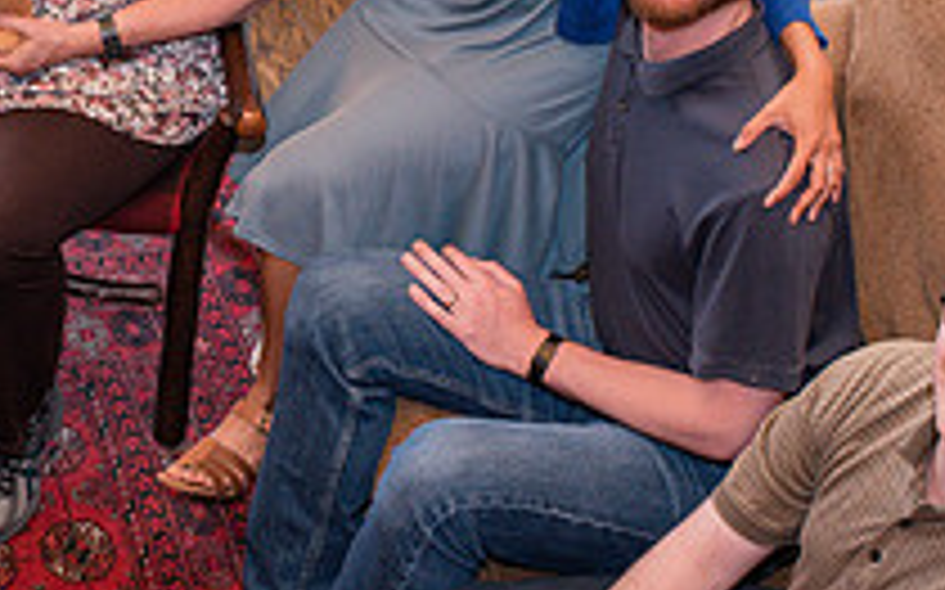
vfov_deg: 12.3
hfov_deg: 19.1
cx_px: 7
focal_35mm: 106
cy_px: 134
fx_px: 2728
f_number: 8
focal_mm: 35
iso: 1000
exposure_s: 1/125
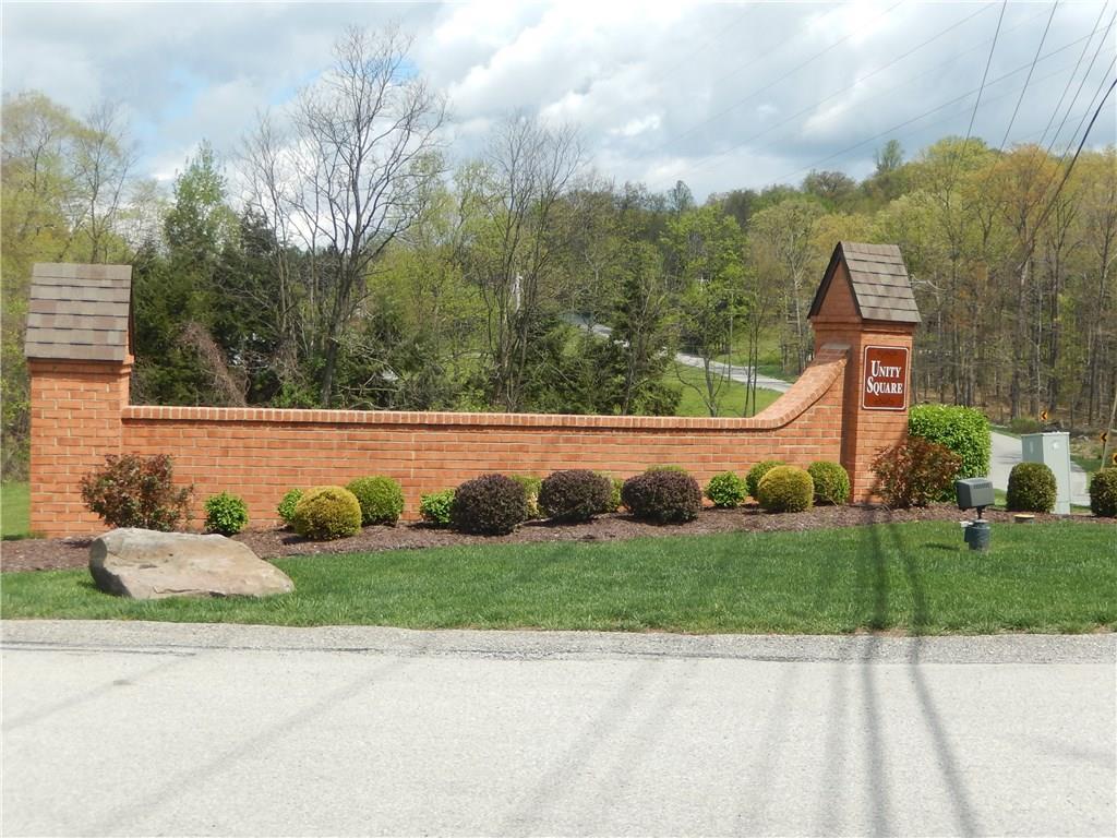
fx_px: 1452
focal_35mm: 45
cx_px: 558
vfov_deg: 32.2
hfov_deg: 42.1
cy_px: 419
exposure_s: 1/800
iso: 125
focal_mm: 8.1
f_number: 4.3
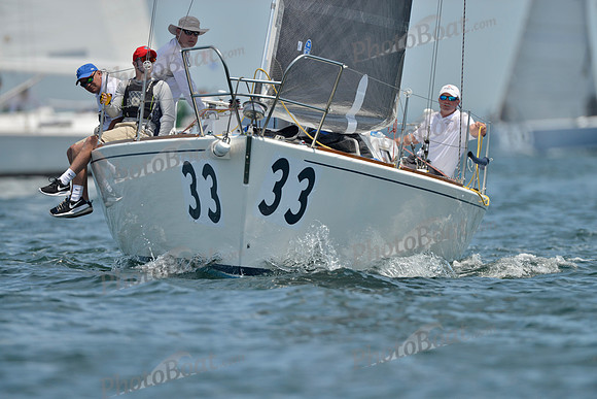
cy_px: 200
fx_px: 9952
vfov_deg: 2.3
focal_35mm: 600
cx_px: 298
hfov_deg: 3.4
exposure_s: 1/2500
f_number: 4.5
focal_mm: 600
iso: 200
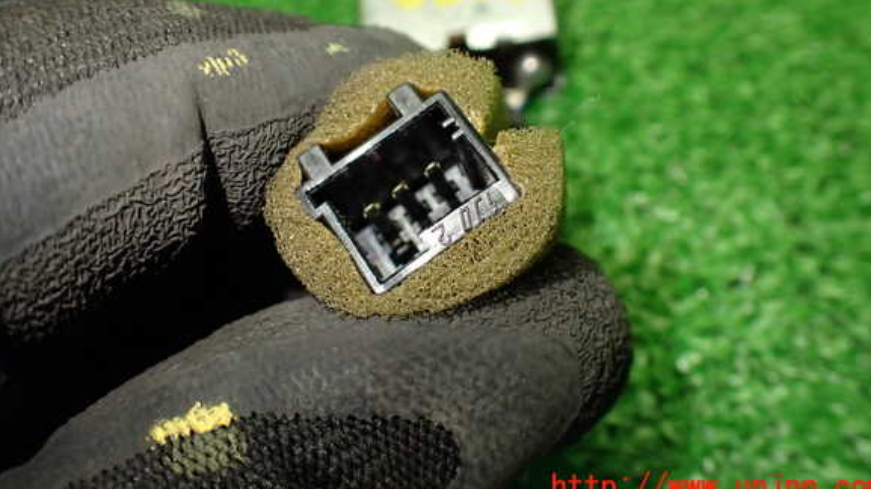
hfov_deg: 58.0
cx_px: 439
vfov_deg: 34.3
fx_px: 785
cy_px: 168
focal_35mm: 34
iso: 400
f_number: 2.3
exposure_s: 1/125
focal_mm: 5.4
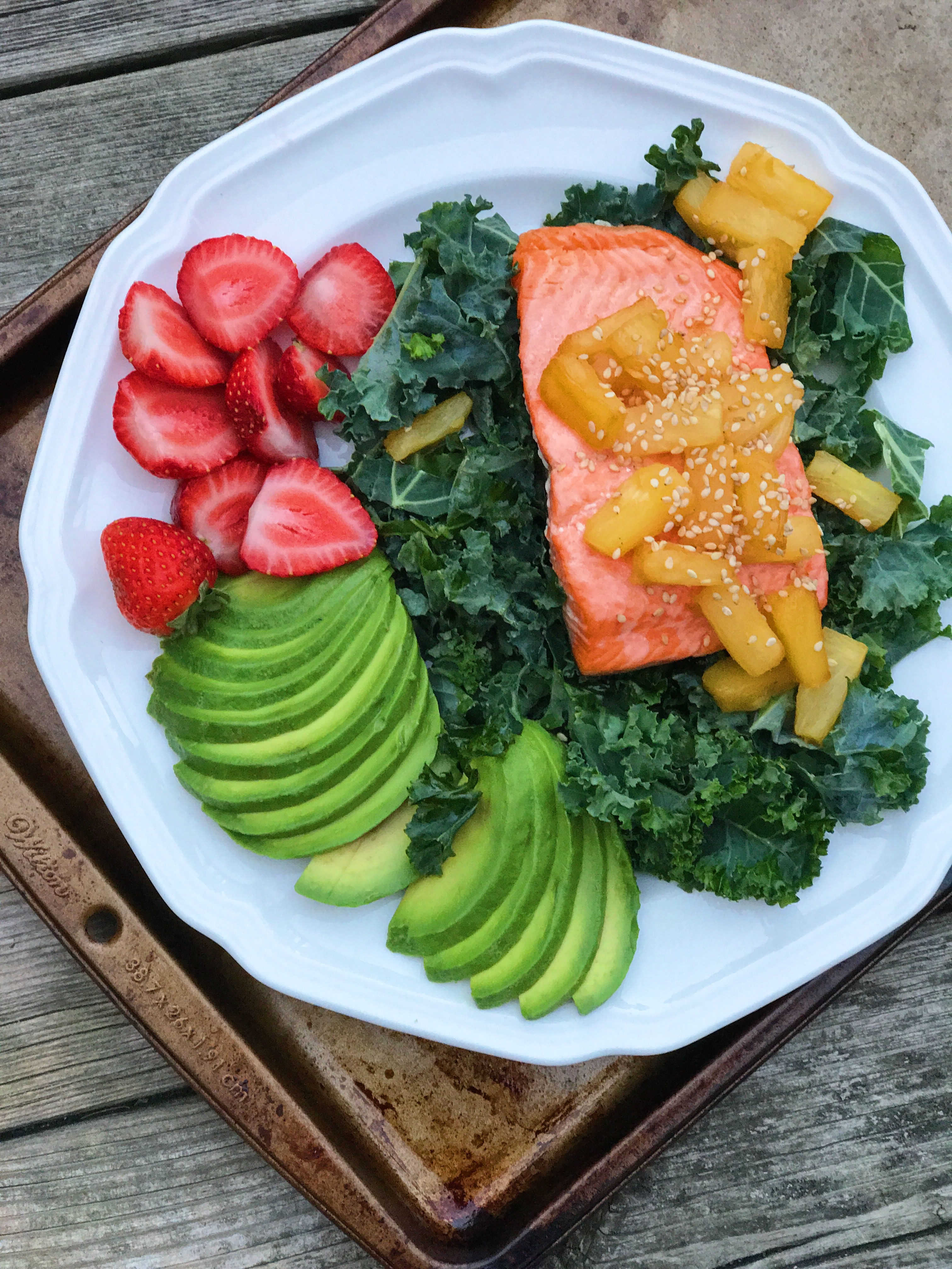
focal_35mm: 57
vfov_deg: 33.8
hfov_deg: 25.7
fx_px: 2090
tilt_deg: -85.1
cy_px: 634
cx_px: 476
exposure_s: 1/60
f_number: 2.8
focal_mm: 6.6
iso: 125
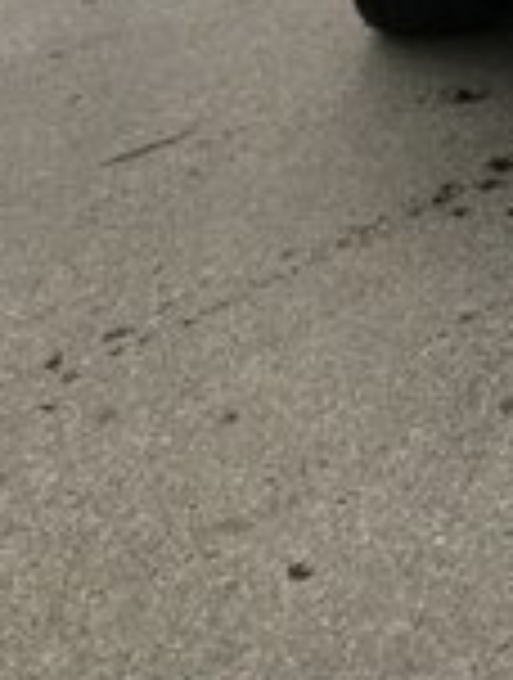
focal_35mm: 95
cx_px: 806
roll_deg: +0.1
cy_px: -306
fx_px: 1869
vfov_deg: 18.5
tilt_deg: -9.7
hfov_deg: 14.4
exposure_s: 1/100
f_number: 2.2
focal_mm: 4.15
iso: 32
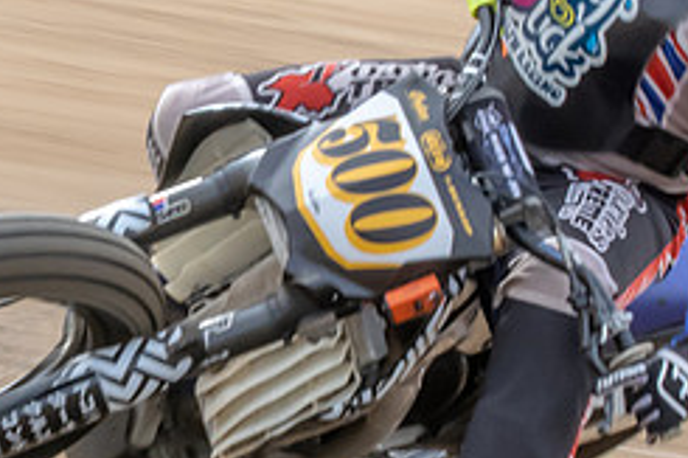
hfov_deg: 2.5
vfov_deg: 1.6
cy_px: 235
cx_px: 15
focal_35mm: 836
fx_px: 15966
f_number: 22
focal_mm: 150
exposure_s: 1/100
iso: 640
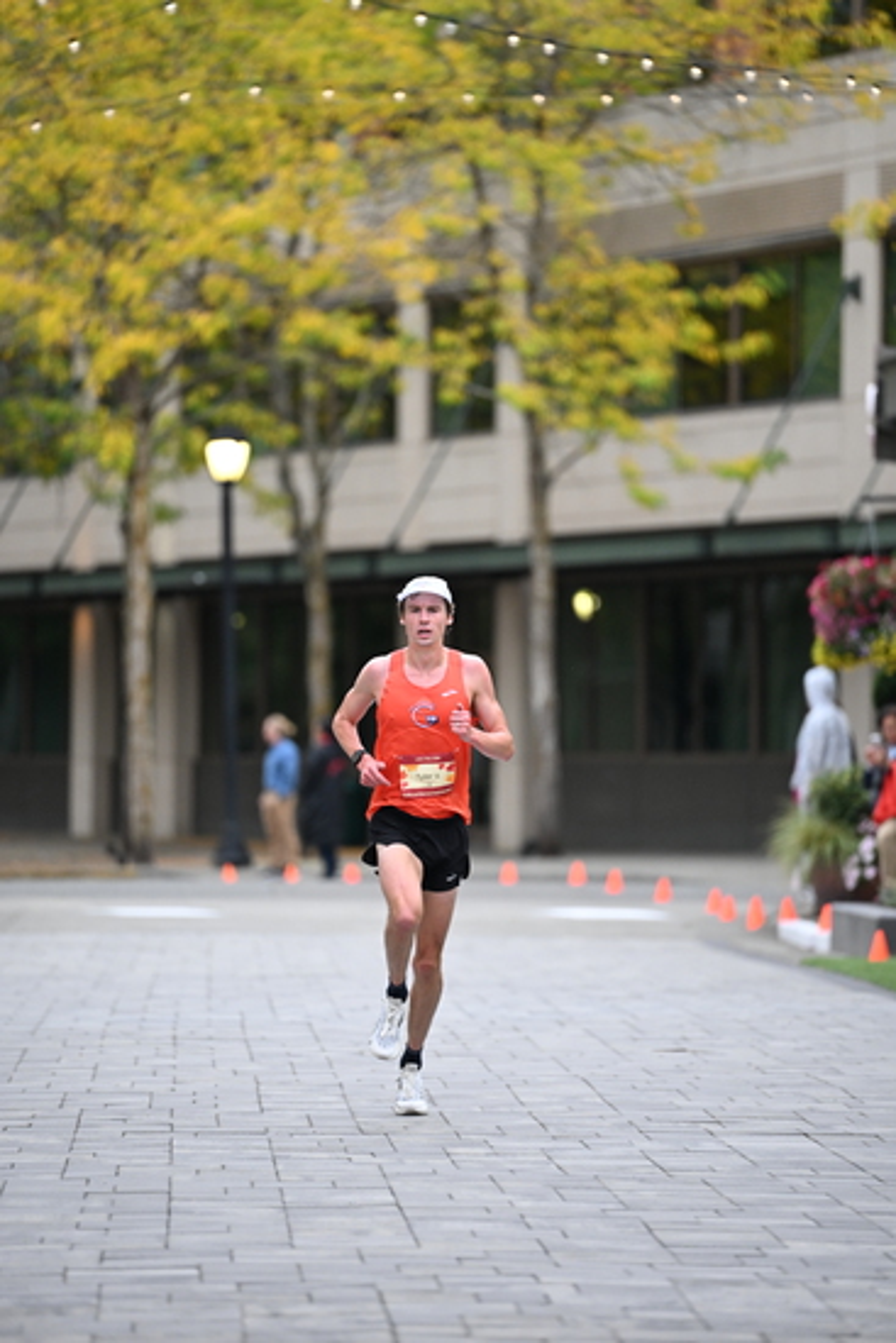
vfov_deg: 10.3
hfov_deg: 6.9
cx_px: 448
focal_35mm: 200
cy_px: 672
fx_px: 7461
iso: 1600
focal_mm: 200
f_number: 2.8
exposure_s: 1/800
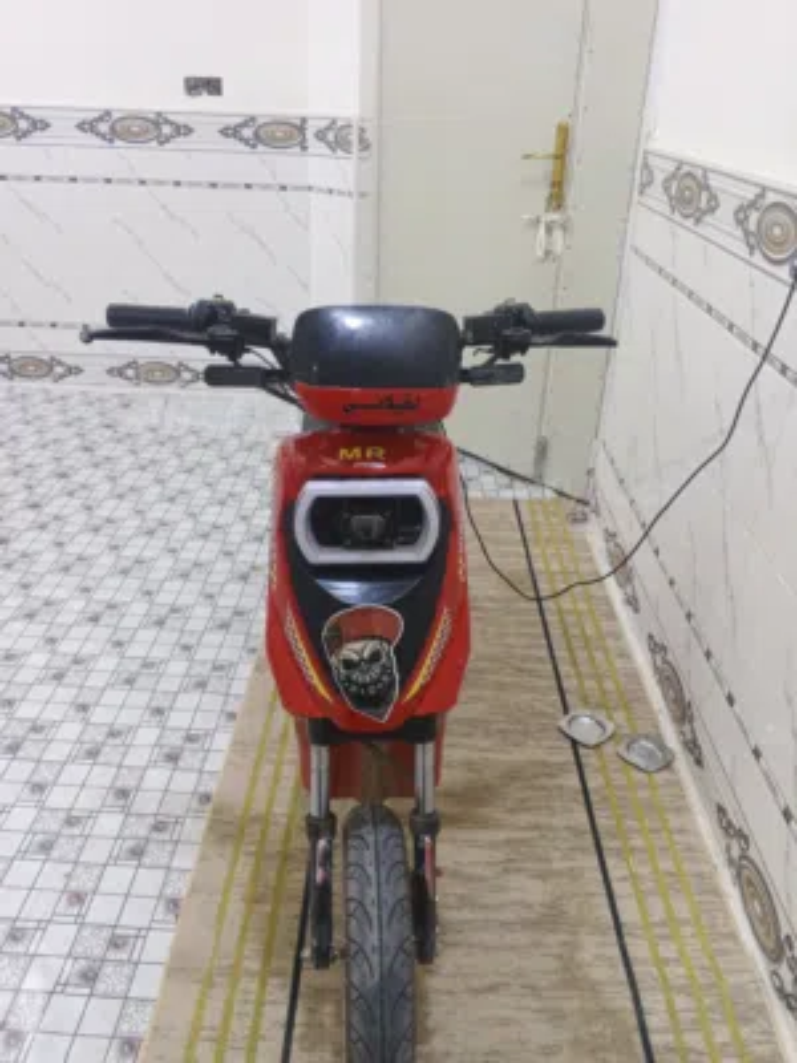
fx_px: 706
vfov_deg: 73.9
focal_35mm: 23
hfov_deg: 58.9
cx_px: 398
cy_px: 532
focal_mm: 4.09
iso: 475
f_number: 1.6
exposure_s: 1/50
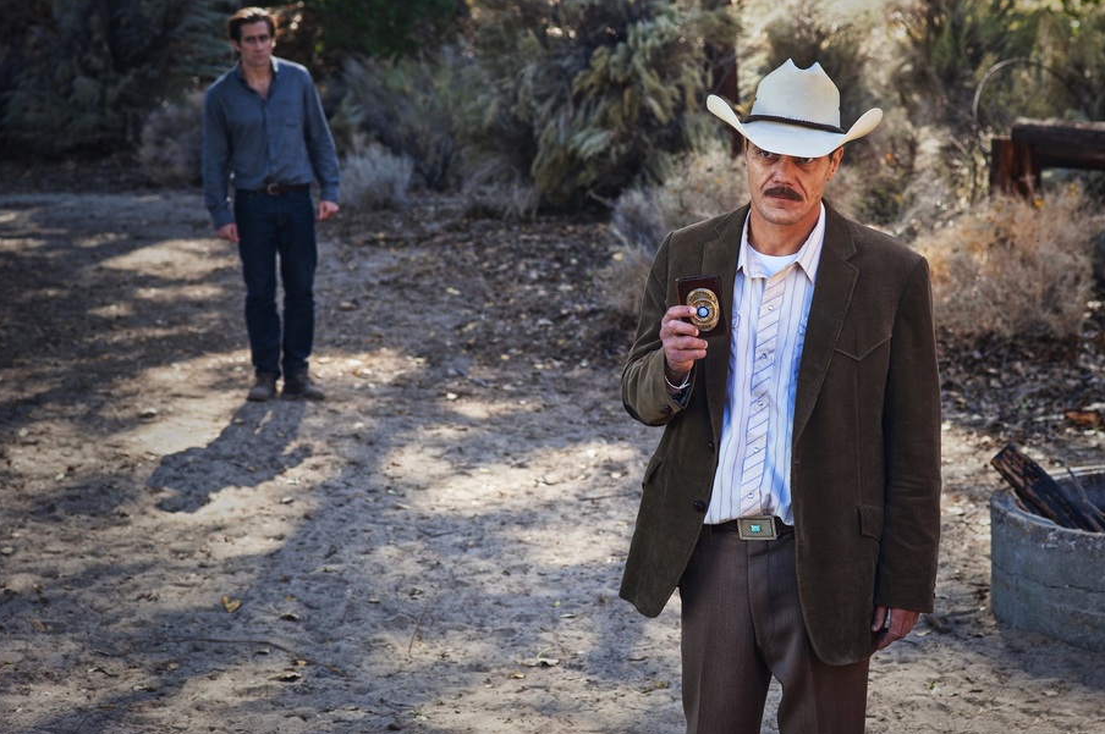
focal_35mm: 94
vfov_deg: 14.5
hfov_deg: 21.7
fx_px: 2883
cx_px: 604
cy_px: 345
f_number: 6.3
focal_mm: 85
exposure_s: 1/125
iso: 400
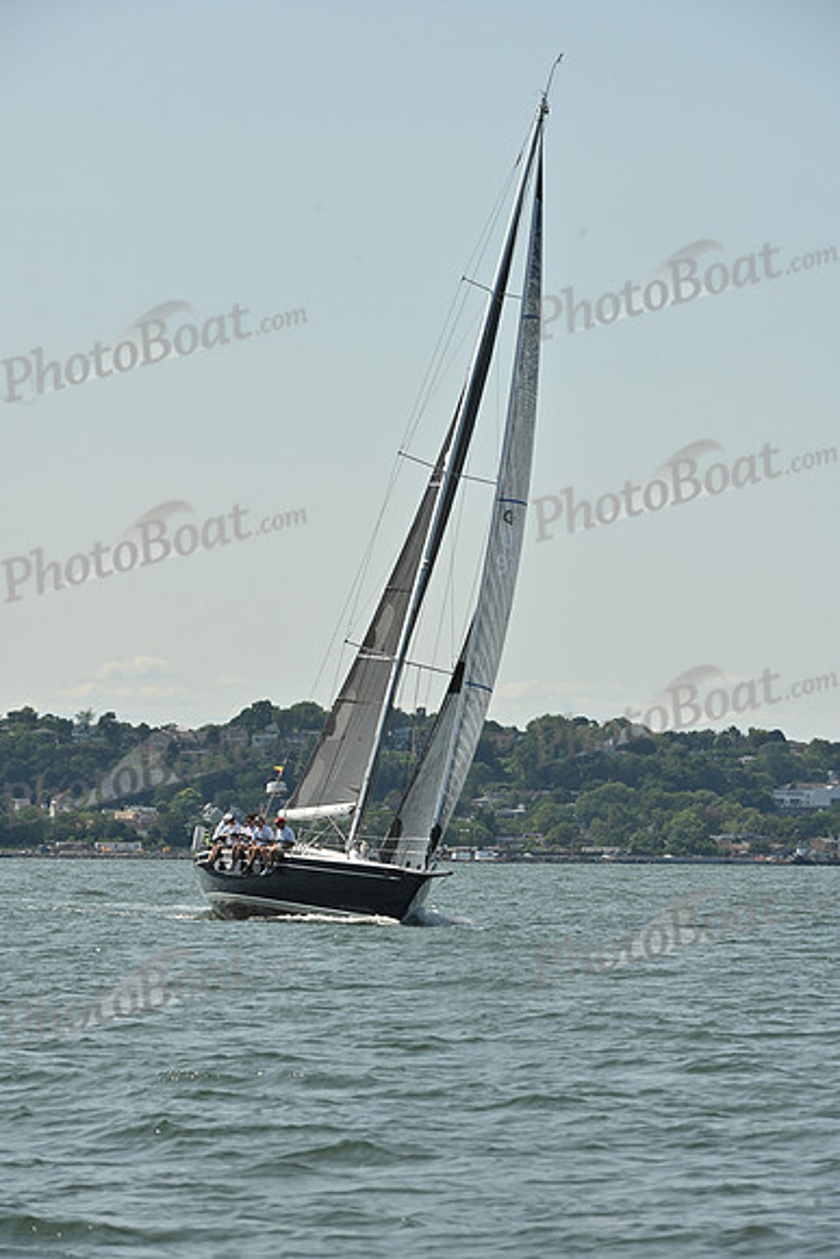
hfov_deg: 7.6
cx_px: 420
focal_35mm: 180
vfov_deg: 11.4
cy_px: 630
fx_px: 6296
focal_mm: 180
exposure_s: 1/1000
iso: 320
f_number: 13
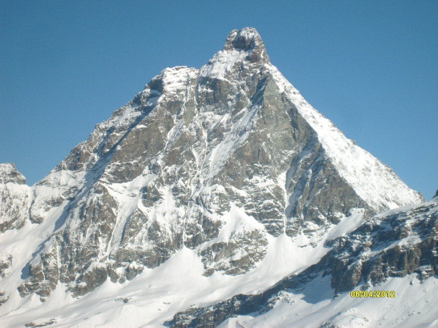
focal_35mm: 106
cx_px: 219
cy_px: 164
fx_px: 1341
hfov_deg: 18.6
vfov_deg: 14.0
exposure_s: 1/350
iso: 80
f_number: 12.4
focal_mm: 17.4
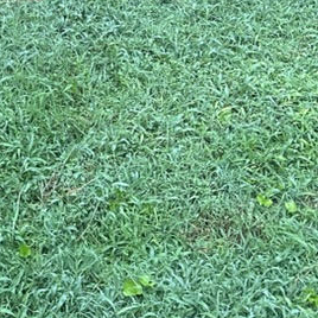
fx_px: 842
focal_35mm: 81
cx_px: -81
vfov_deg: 19.2
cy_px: -135
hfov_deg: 19.9
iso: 250
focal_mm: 6.86
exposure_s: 1/60
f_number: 1.78
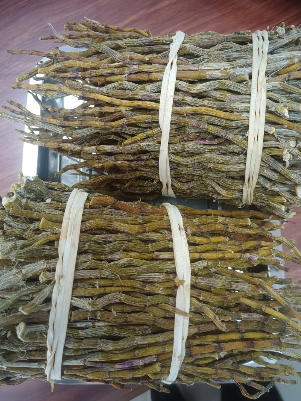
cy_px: 200
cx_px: 150
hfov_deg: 51.3
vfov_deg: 65.3
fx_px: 313
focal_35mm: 27
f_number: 1.9
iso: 408
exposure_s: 1/50
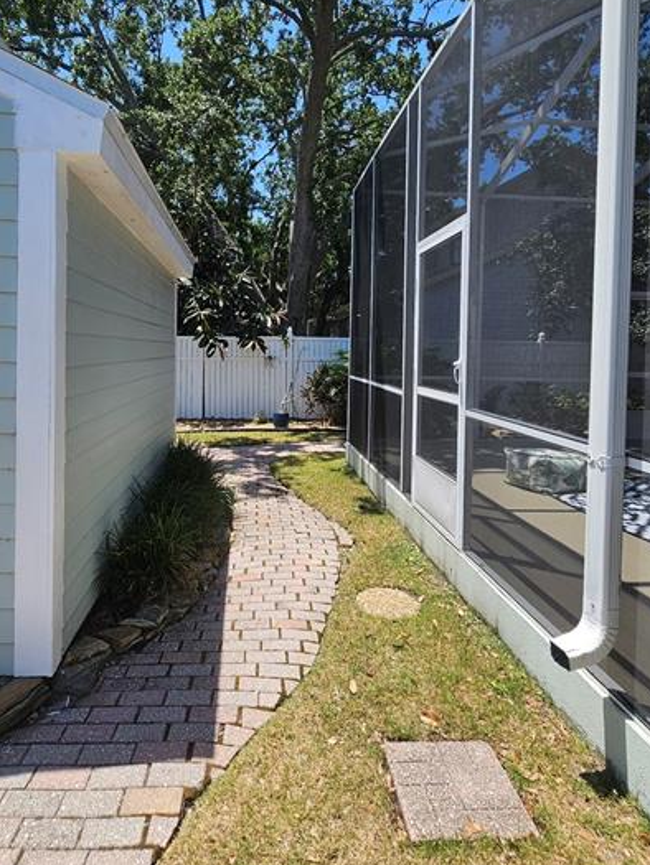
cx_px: 289
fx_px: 476
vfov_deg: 83.9
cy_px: 358
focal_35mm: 19
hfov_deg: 68.5
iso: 50
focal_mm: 2.2
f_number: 2.2
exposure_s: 1/1554
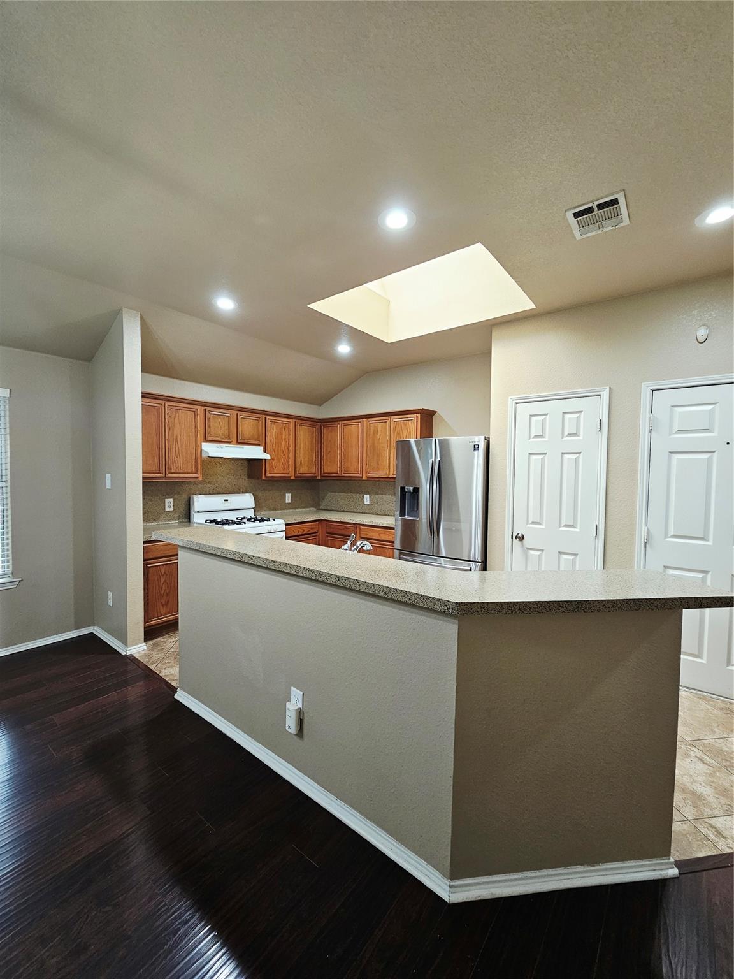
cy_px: 490
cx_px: 367
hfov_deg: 89.9
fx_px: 368
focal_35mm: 13
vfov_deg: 106.2
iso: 125
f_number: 2.2
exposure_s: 1/60
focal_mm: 2.2
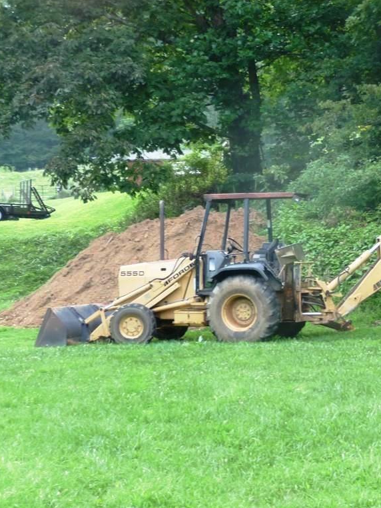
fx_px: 1320
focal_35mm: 90
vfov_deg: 21.8
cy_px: 254
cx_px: 313
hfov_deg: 16.3
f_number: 4.5
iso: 160
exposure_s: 1/40
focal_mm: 11.3
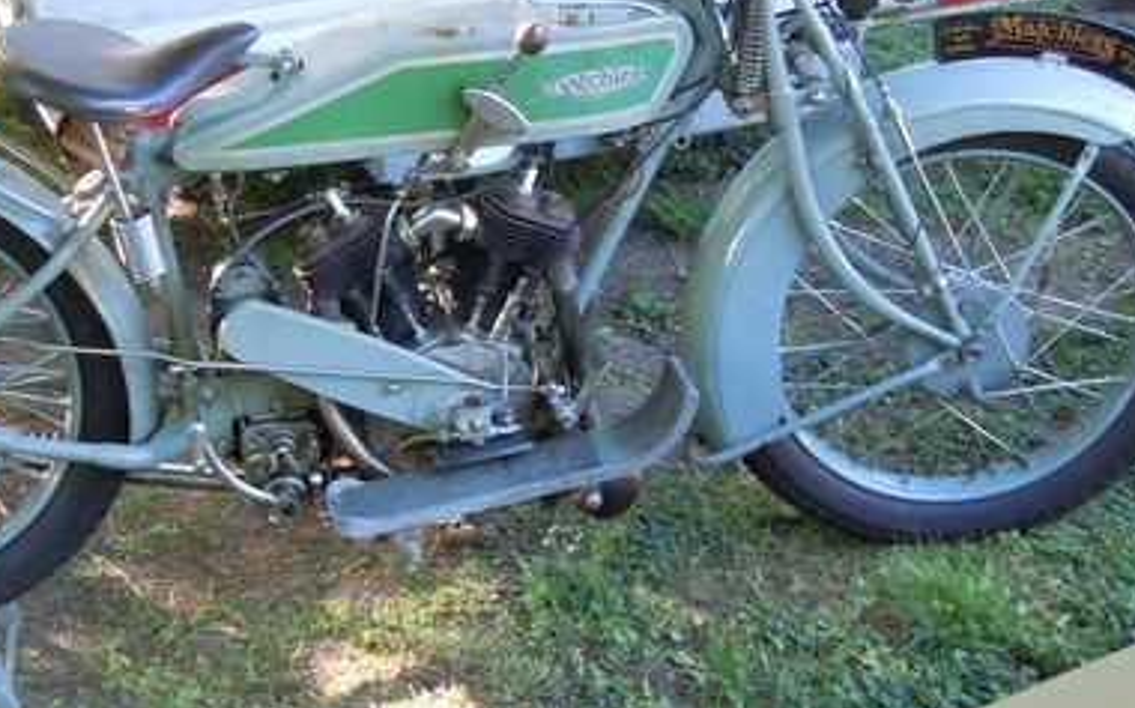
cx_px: 388
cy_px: 350
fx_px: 2071
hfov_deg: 30.4
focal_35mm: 67
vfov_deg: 19.4
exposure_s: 1/50
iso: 400
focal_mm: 5.4
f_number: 3.5
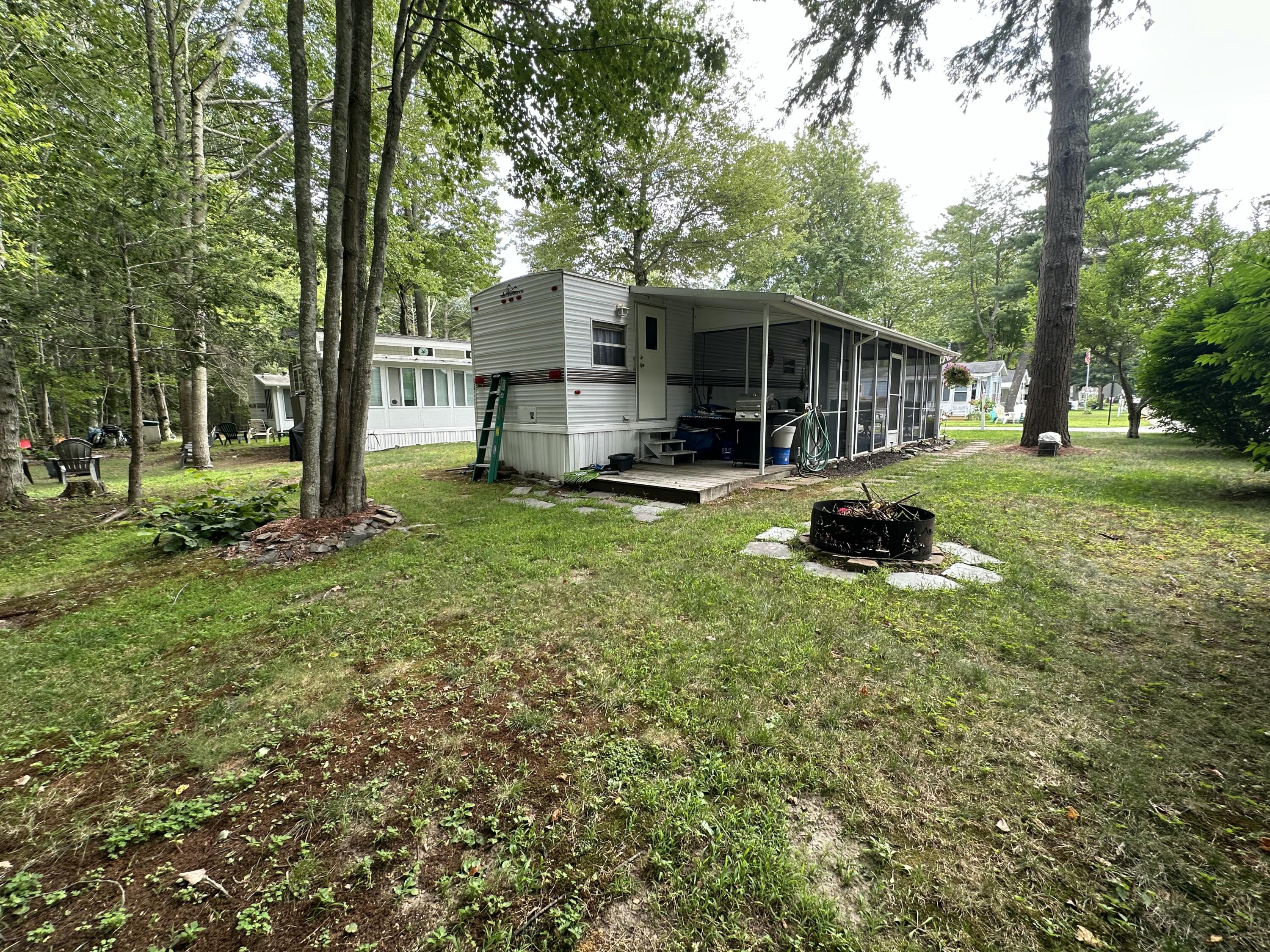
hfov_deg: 102.1
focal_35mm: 14
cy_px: 476
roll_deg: +0.4
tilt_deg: -6.9
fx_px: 514
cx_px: 635
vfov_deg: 85.7
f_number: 2.2
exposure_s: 1/99
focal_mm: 2.22
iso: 50
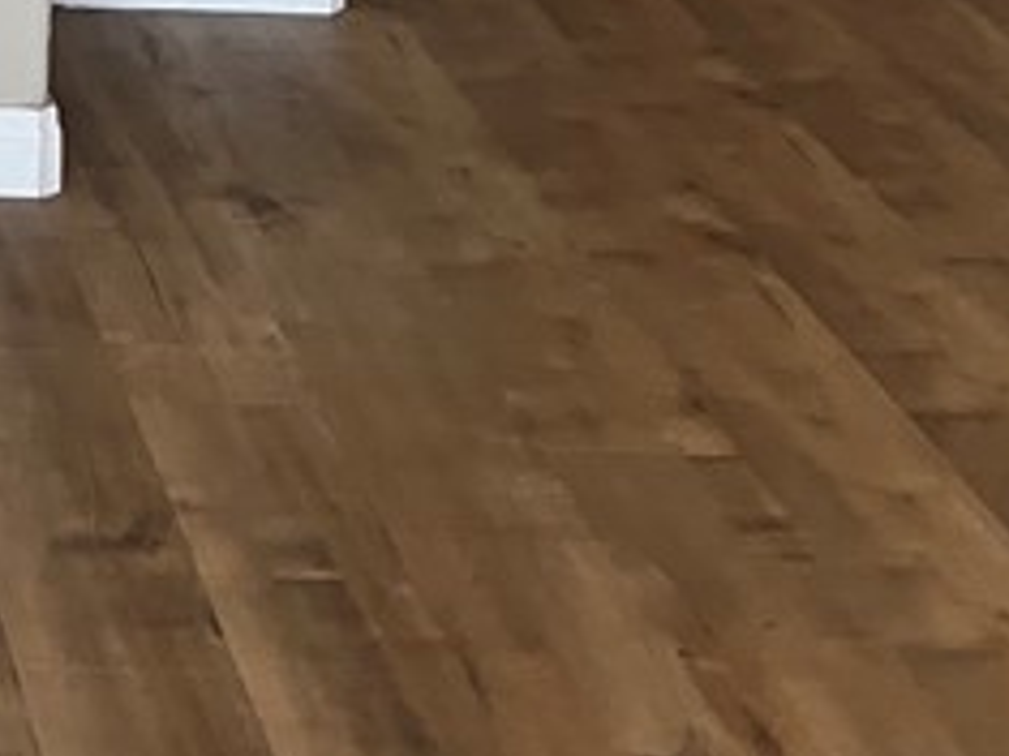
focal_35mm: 122
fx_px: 3554
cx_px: -833
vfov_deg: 11.2
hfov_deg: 14.2
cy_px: -657
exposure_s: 1/94
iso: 80
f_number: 1.8
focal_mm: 3.99
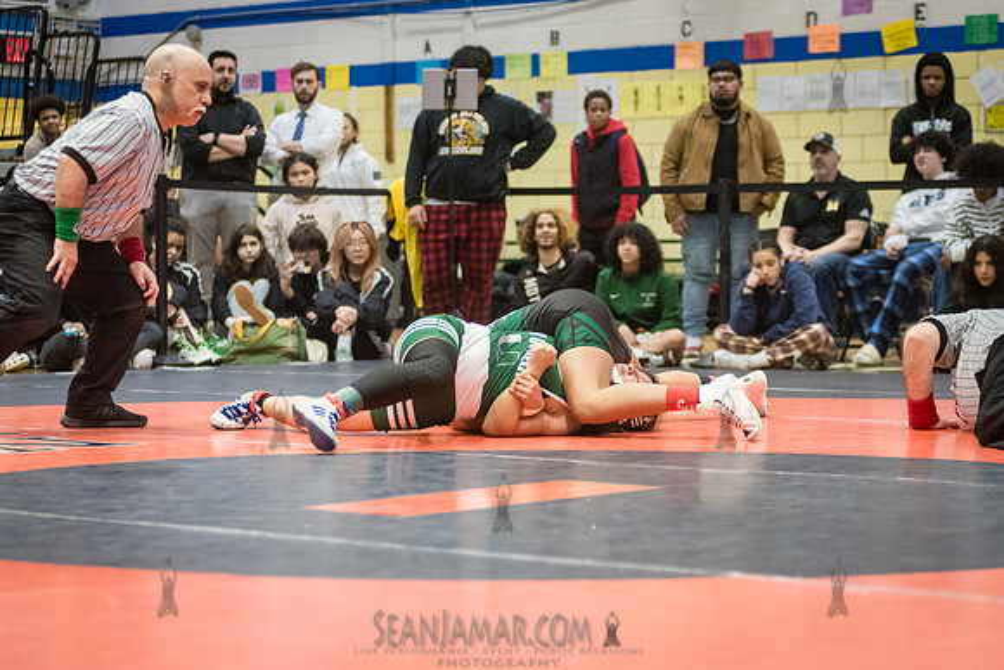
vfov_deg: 14.8
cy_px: 382
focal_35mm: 92
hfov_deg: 22.0
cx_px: 547
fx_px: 2576
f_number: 3.2
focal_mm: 80
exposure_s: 1/500
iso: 8000
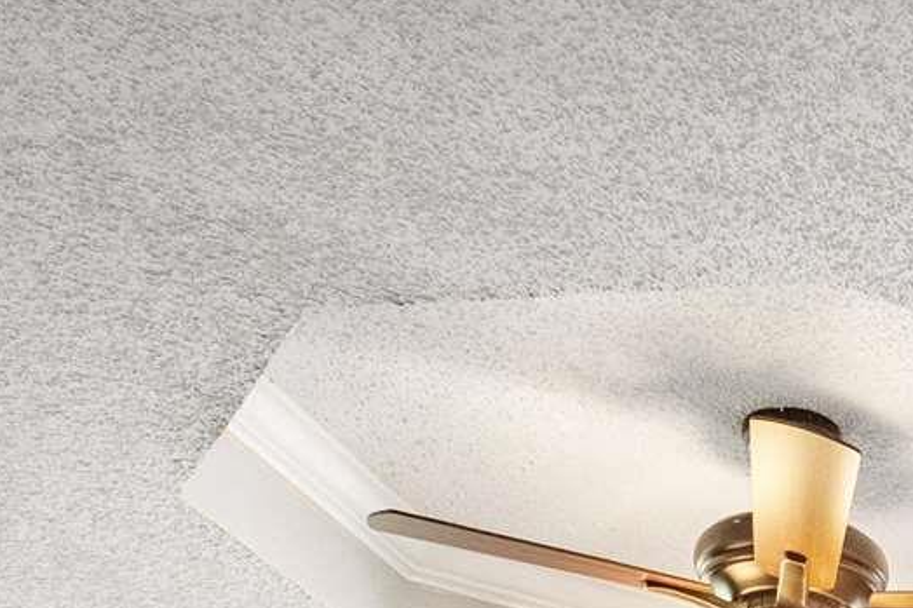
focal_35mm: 88
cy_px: 1624
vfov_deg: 11.6
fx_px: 2231
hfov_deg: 20.4
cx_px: 1289
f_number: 7.1
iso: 640
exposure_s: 1/2
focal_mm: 10
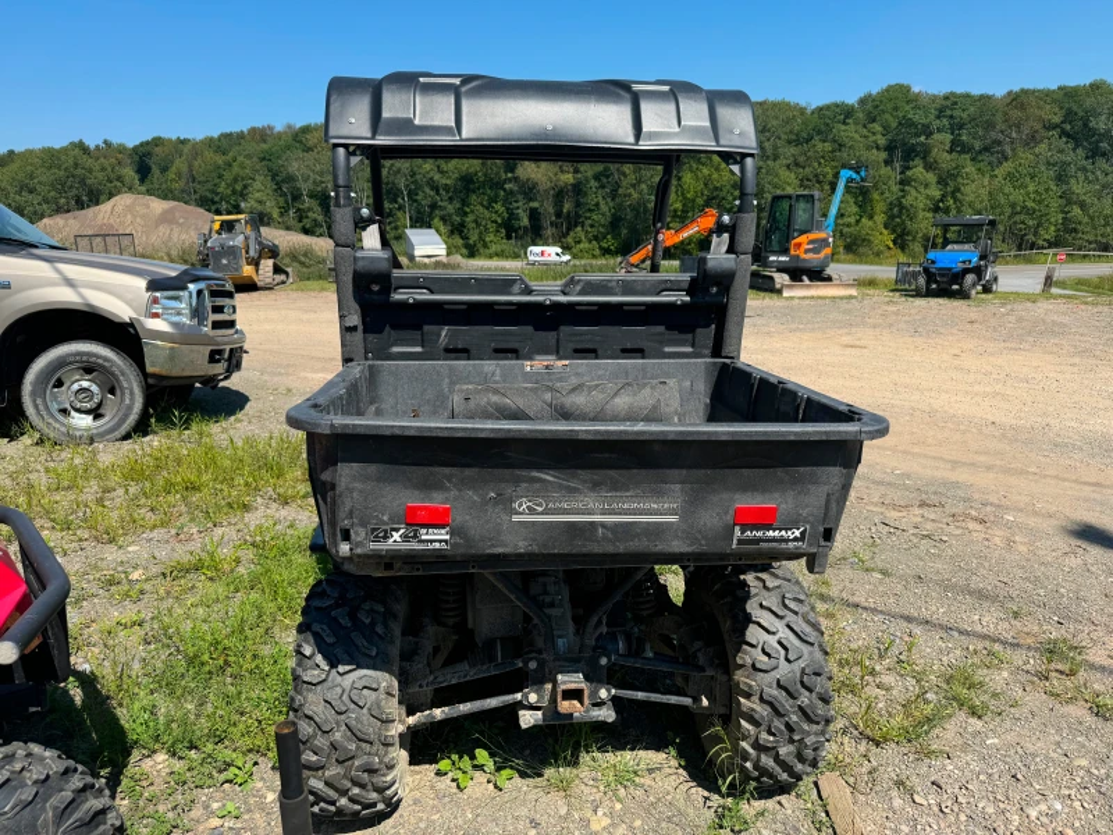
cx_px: 556
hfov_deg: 71.6
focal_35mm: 24
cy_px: 418
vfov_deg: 56.8
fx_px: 772
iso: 80
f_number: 1.78
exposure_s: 1/3247
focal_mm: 6.76
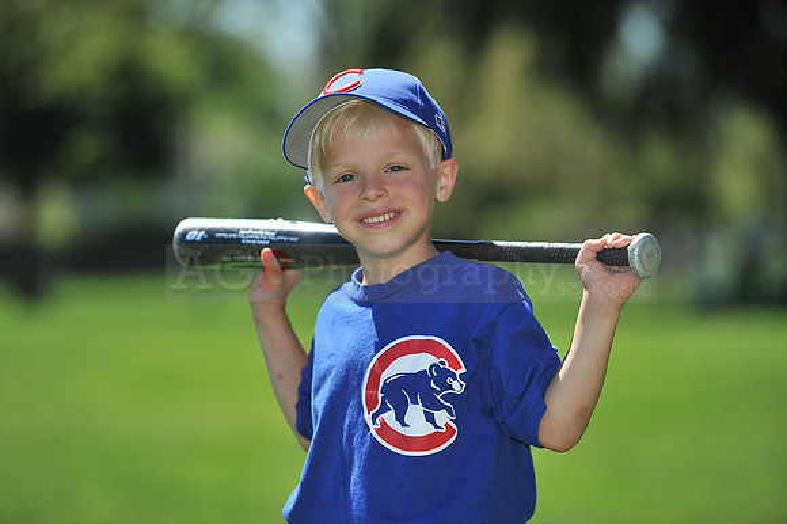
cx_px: 394
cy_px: 262
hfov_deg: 10.3
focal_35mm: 200
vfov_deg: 6.9
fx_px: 4370
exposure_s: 1/1600
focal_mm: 200
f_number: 4.5
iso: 200
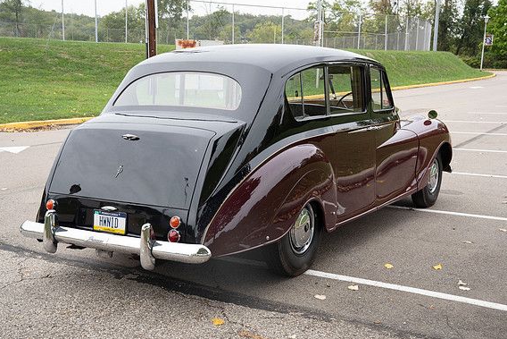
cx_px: 254
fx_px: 676
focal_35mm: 48
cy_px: 168
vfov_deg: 28.1
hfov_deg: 41.1
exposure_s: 1/80
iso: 200
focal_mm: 47
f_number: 8
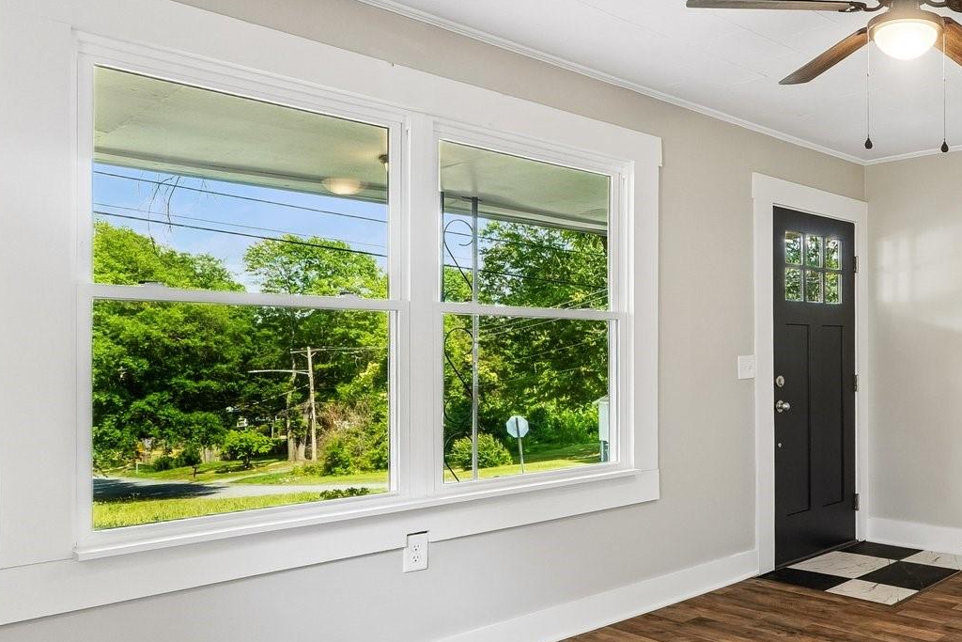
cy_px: 387
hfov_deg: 54.2
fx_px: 802
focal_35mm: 30
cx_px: 861
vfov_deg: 43.4
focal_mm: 10
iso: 400
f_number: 8
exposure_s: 1/10
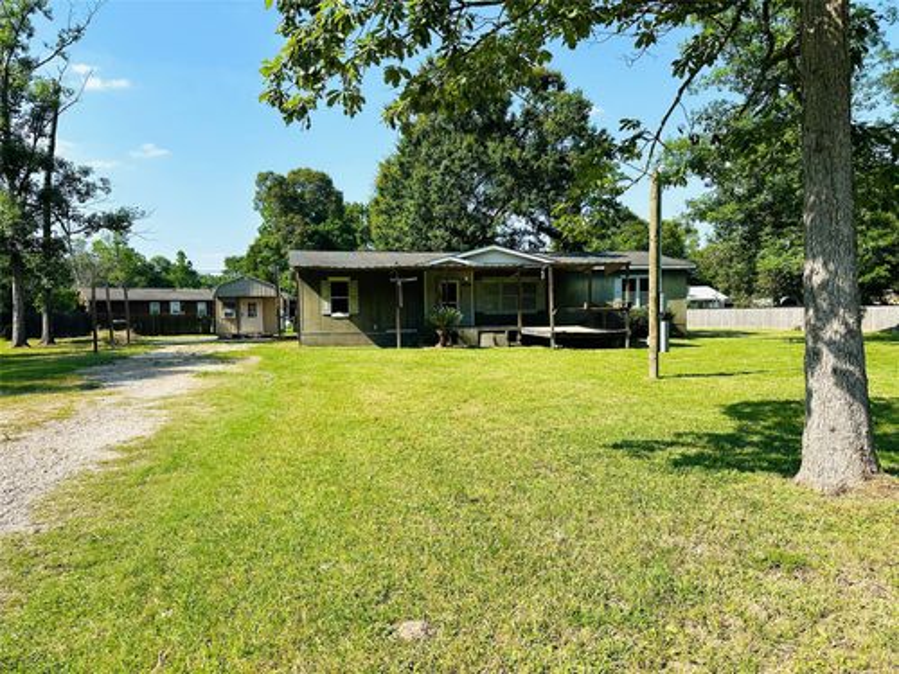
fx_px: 623
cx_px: 450
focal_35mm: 24
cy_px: 337
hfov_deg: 71.6
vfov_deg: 56.8
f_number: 1.78
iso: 80
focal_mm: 6.86
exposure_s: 1/3155
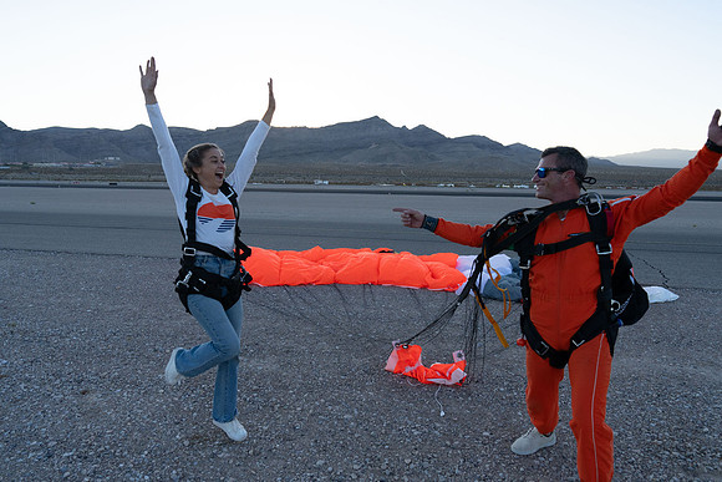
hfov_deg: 73.7
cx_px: 361
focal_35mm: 24
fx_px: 481
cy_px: 241
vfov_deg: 53.2
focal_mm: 24
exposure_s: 1/2000
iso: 1250
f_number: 4
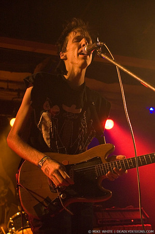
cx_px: 78
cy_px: 117
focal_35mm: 52
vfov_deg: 37.9
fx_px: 340
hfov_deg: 25.7
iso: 1600
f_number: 2.8
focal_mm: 35
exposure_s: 1/25
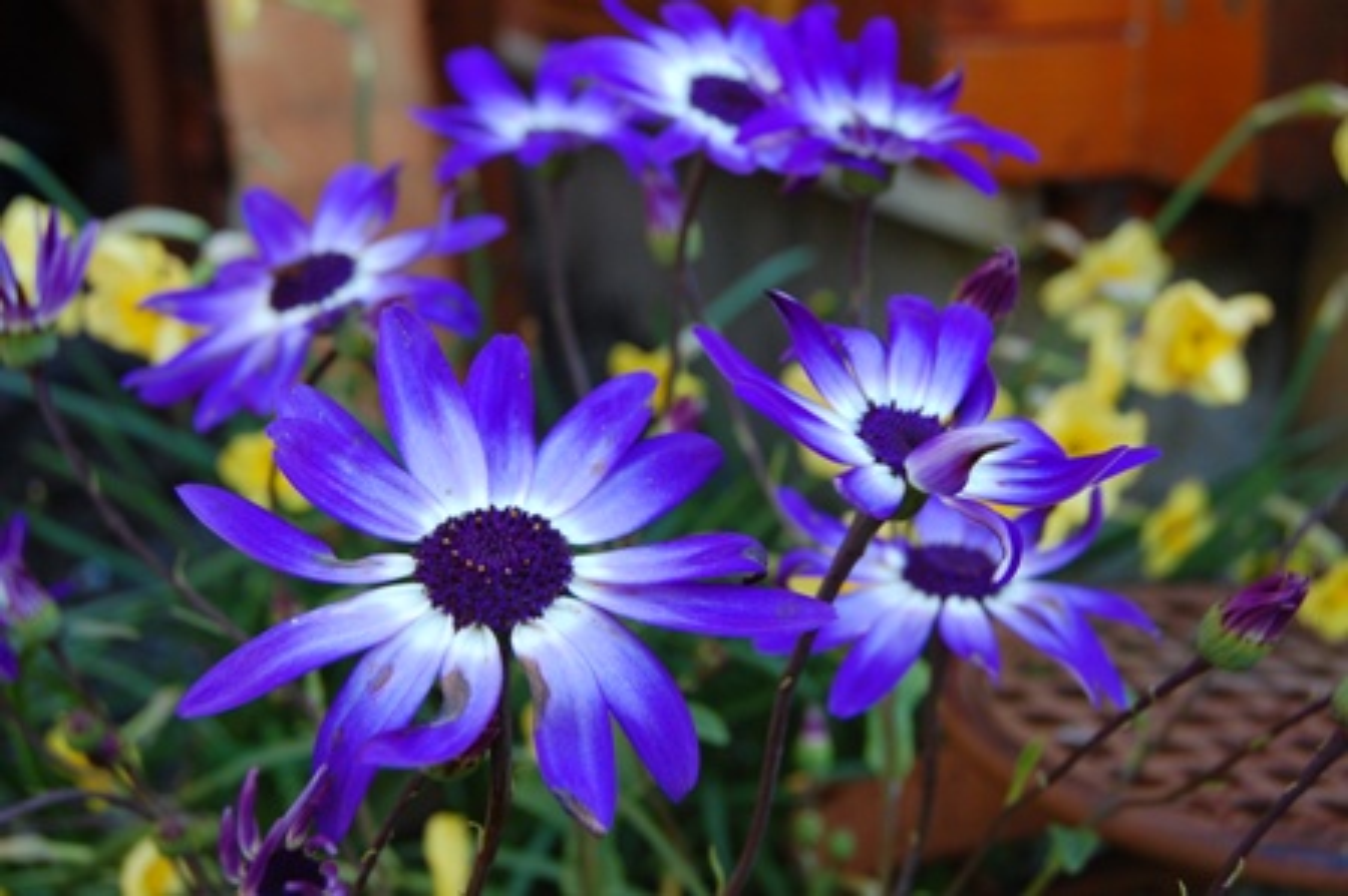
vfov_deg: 28.0
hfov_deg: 41.1
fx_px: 1796
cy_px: 448
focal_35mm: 48
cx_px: 674
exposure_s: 1/60
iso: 400
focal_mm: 32
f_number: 8
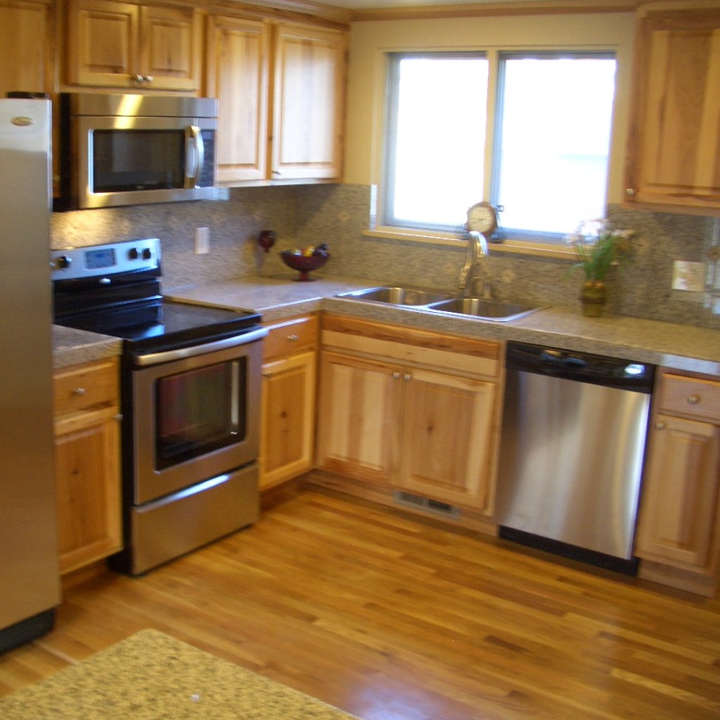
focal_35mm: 42
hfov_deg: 39.6
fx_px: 988
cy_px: 361
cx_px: 245
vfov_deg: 40.0
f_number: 2.6
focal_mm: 5.8
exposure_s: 1/13
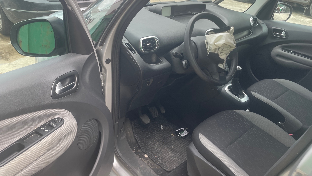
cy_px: 84
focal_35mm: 29
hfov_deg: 66.1
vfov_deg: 40.2
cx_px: 155
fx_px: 240
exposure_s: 1/137
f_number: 1.6
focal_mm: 4.2
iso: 32
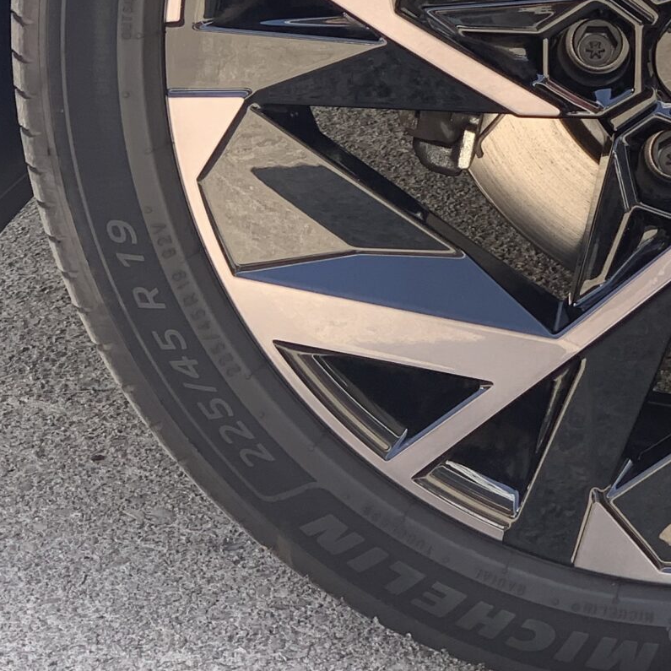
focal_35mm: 148
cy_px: -3
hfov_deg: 11.7
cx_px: 644
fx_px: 3246
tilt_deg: -15.0
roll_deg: -0.2
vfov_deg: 11.7
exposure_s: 1/119
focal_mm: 6
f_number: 2.4
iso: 16
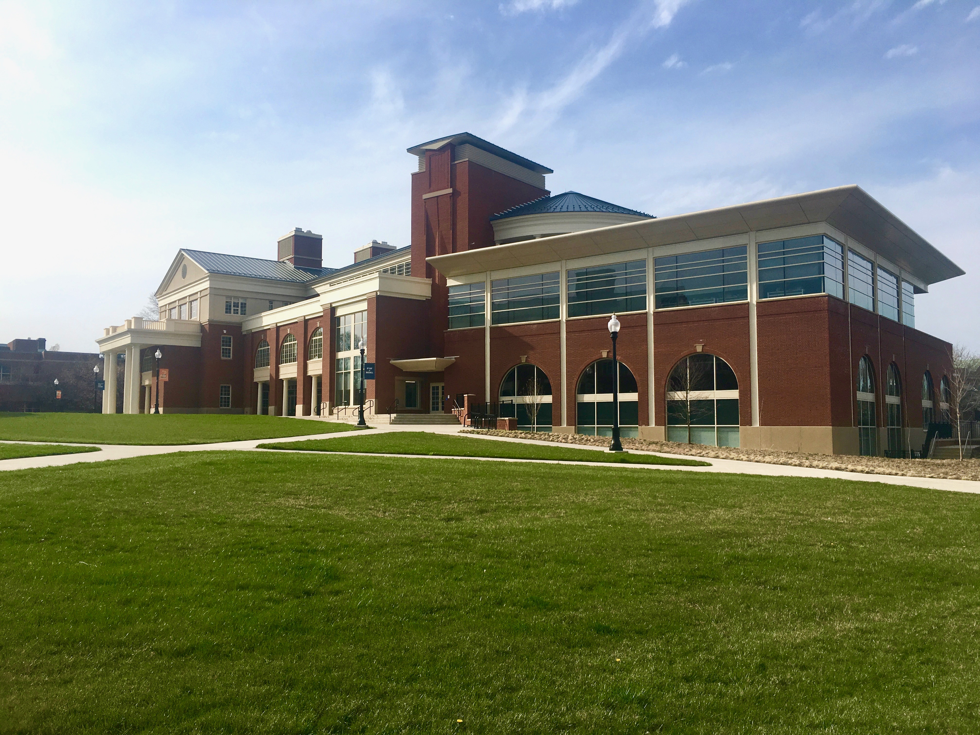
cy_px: 368
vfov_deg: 48.2
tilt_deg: +4.6
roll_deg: +0.0
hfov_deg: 61.7
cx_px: 490
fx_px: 821
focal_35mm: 29
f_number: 2.2
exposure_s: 1/2079
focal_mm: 4.15
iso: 25
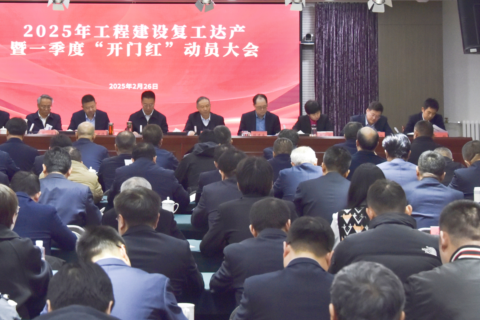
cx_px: 130
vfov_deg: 14.2
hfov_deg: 21.1
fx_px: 1280
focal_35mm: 96
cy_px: 84
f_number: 6.3
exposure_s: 1/100
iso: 1600
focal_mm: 62
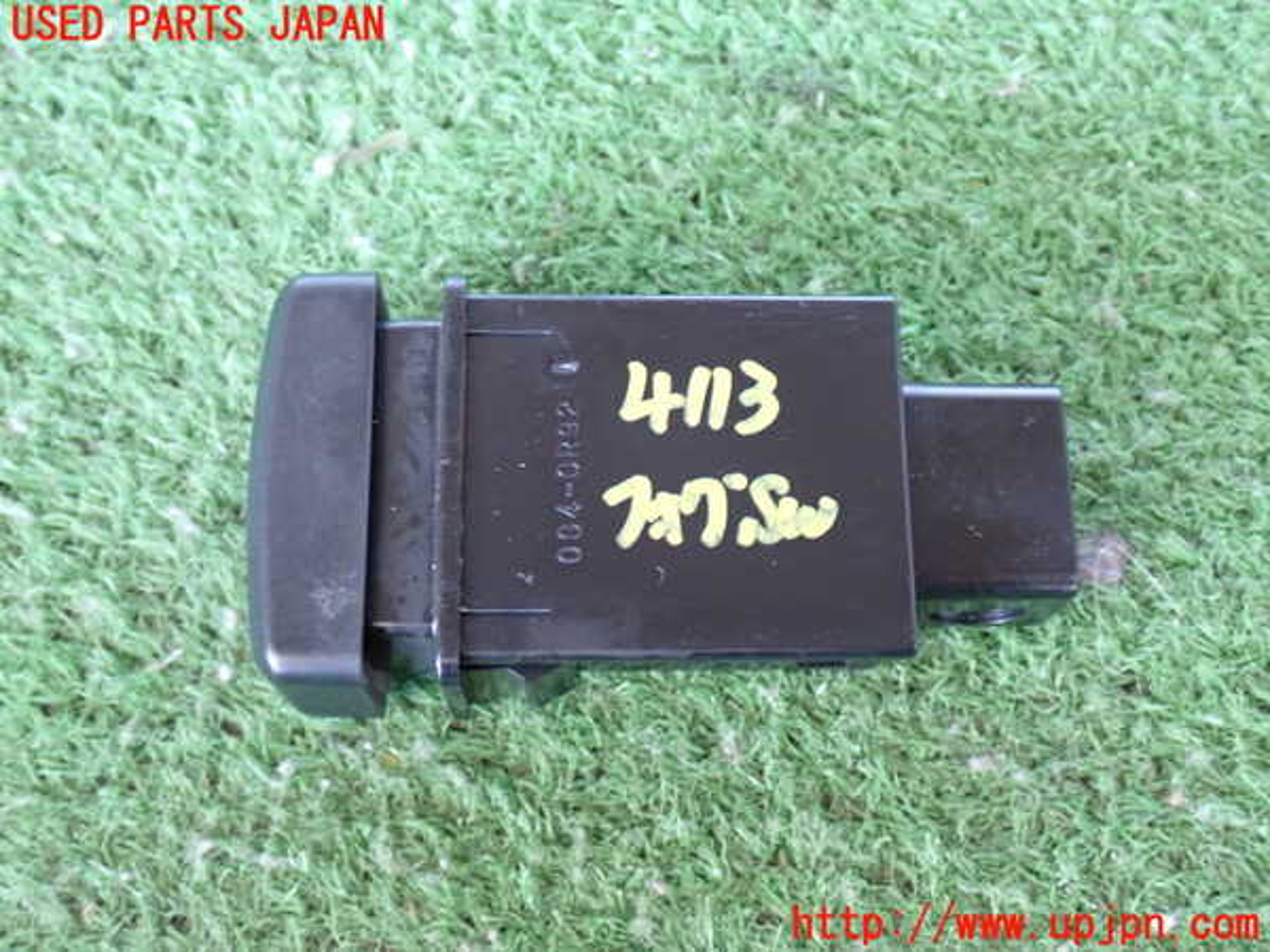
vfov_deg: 30.9
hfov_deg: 40.4
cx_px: 635
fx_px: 1724
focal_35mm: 47
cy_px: 476
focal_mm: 8.4
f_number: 3.1
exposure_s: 1/25
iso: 800
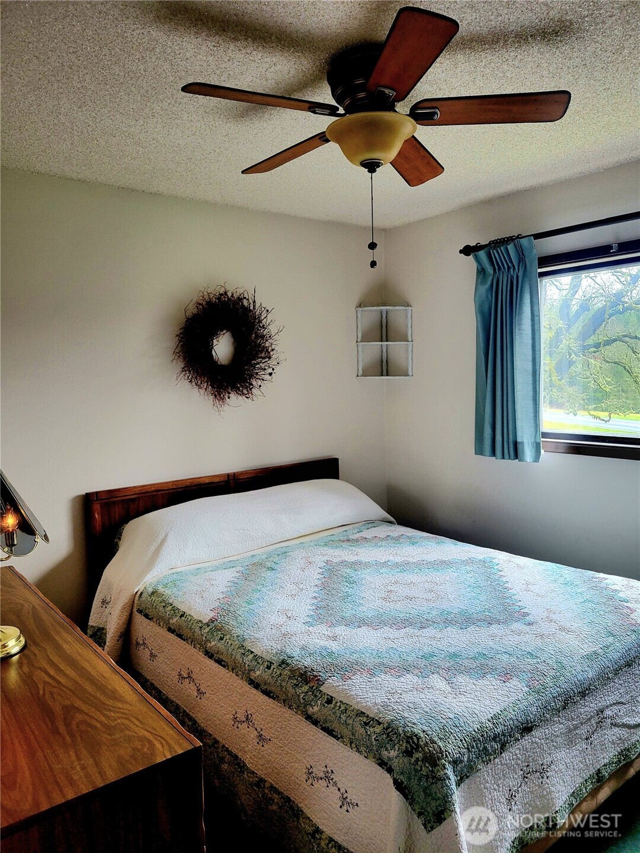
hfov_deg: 53.1
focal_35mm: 26
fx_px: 641
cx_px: 320
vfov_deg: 67.3
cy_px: 426
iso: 160
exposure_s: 1/120
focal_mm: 5.4
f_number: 1.8
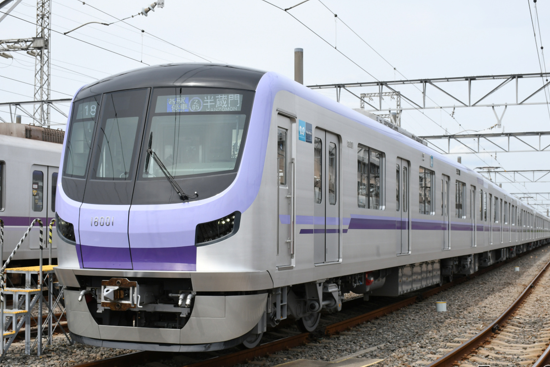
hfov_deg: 36.9
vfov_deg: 25.1
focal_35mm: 54
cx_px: 290
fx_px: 825
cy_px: 194
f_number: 8
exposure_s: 1/1000
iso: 320
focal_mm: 34
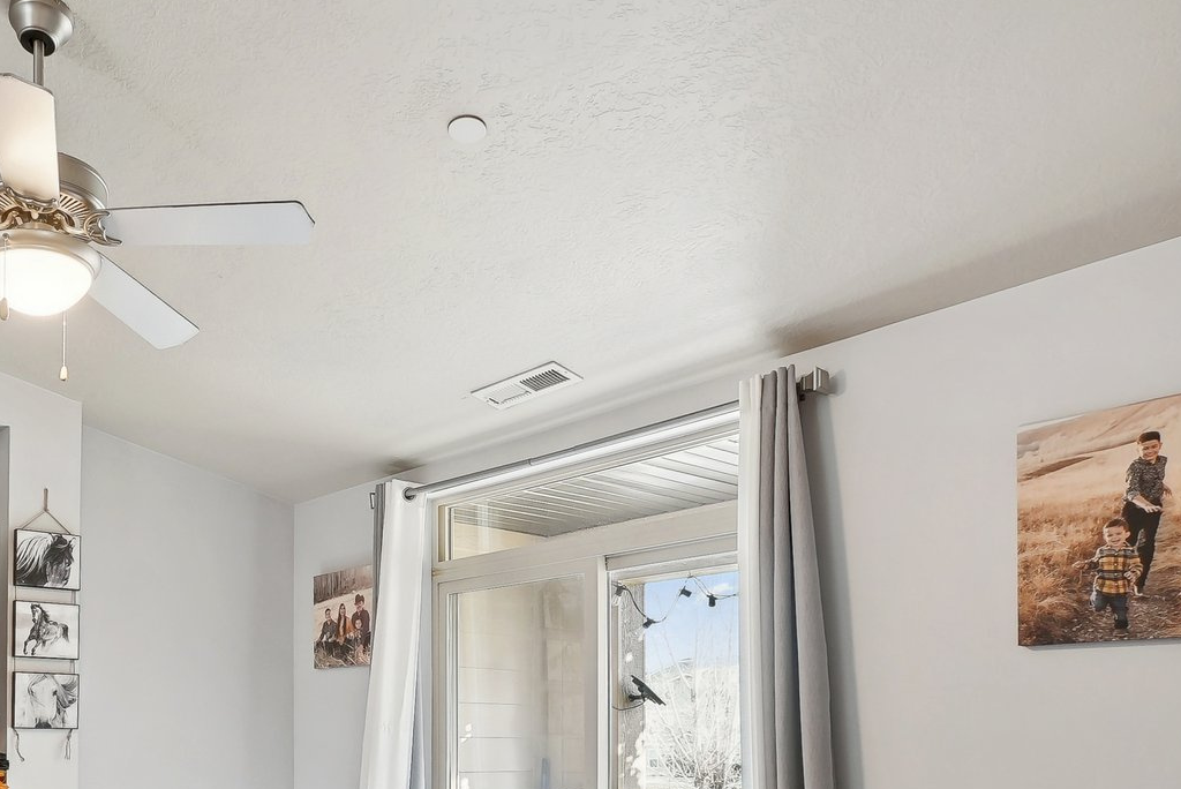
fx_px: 1050
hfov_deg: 54.2
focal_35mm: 32
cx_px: 217
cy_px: 726
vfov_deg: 38.1
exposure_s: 1/6
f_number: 8
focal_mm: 16
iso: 400
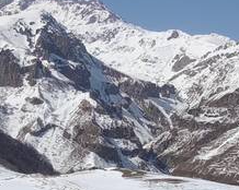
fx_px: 700
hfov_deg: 19.4
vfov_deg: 15.5
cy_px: 112
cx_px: 122
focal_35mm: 99
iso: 50
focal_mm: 1.91
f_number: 2.2
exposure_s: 1/3175
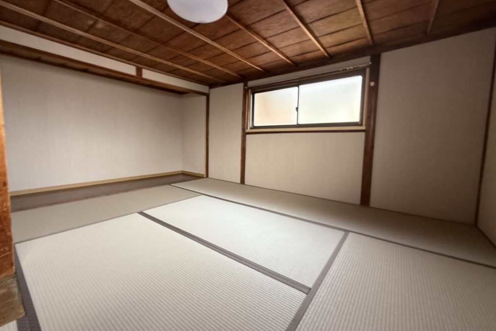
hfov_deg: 100.4
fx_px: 207
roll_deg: -1.8
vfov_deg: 77.3
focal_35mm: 15
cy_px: 158
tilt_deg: -6.2
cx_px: 242
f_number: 2.2
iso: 100
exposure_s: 1/37
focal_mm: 2.22
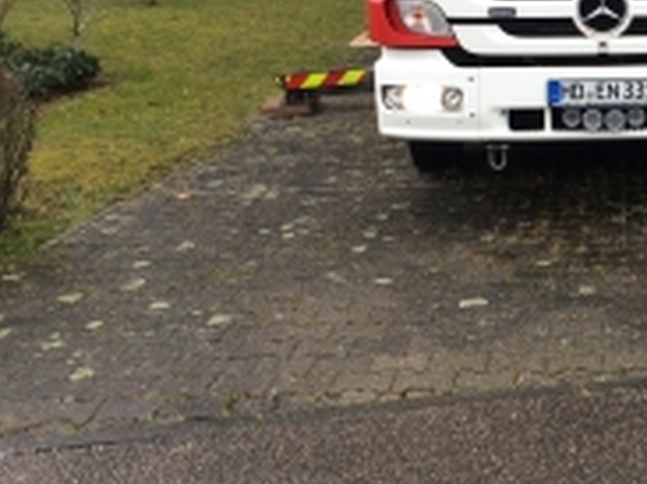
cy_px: 125
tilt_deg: -13.8
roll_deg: +1.6
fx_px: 1065
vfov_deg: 25.4
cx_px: 626
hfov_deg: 31.6
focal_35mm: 57
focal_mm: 4.15
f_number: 2.2
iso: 32
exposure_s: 1/105
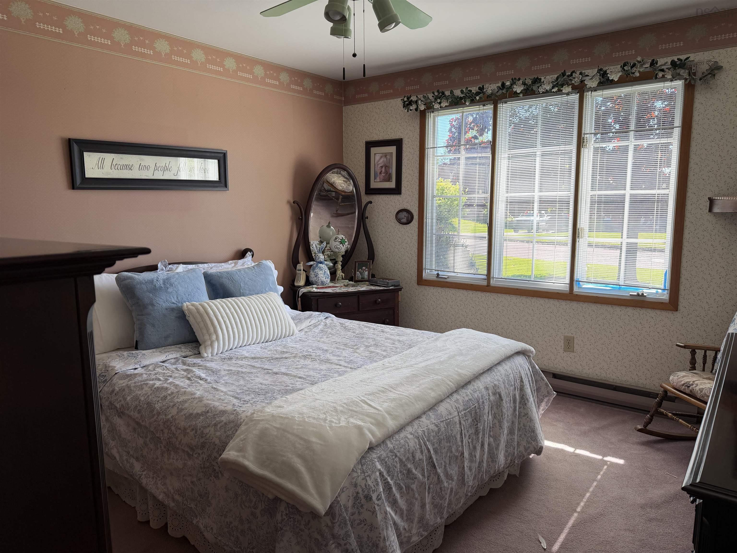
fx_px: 511
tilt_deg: -7.9
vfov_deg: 56.8
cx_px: 368
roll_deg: +0.5
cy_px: 276
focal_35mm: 24
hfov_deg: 71.6
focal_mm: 6.76
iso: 80
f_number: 1.78
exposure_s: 1/329
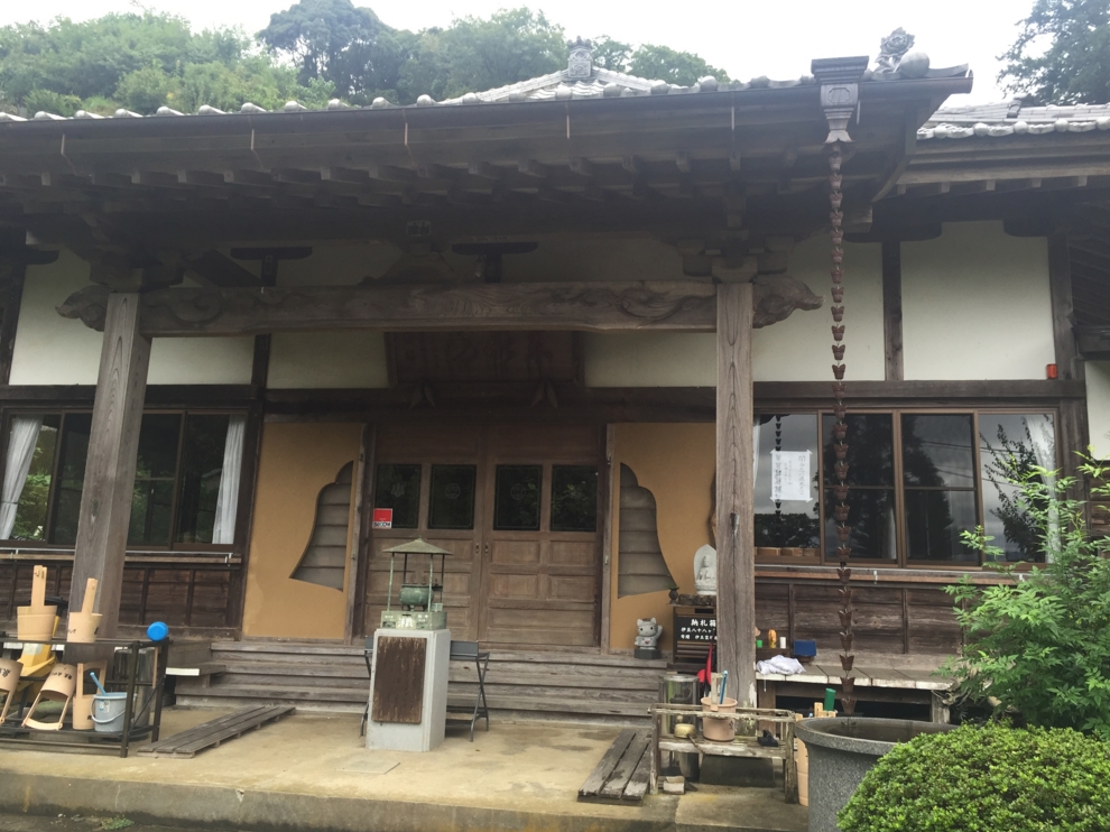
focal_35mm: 30
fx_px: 962
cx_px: 570
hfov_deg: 60.0
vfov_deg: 46.8
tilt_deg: +11.0
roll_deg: -2.6
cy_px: 405
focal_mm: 4.15
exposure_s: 1/120
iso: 32
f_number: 2.2
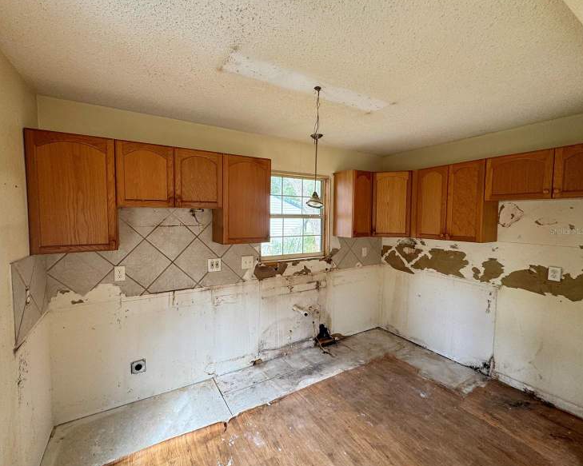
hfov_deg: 96.6
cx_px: 268
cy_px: 231
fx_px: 259
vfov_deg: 84.0
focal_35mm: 15
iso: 125
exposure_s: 1/99
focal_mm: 2.22
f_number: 2.2
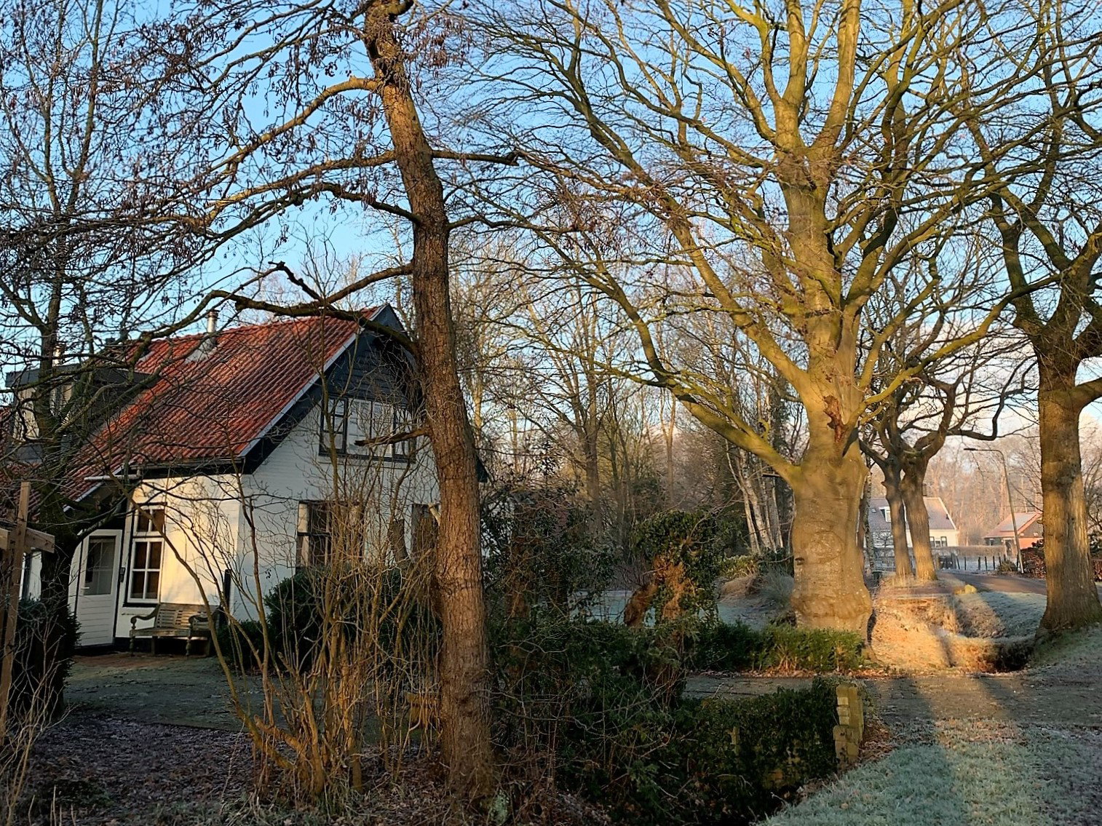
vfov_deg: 53.1
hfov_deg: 67.3
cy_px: 413
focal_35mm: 26
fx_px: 828
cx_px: 551
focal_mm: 4.25
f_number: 1.8
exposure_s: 1/325
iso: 25
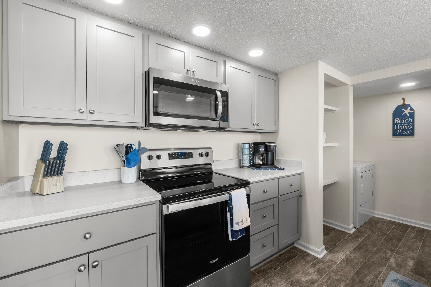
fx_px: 180
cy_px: 144
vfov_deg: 77.3
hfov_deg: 100.4
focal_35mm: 15
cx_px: 216
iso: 400
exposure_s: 1/10
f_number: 9
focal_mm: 10
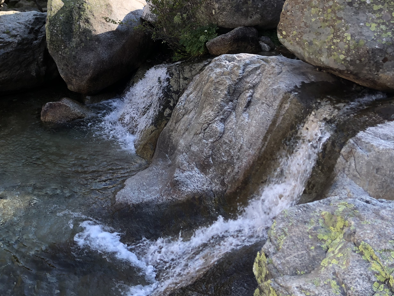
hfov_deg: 40.3
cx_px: 108
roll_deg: +0.2
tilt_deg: -17.4
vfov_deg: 31.2
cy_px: 88
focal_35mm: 46
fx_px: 524
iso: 20
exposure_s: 1/232
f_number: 1.8
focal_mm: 4
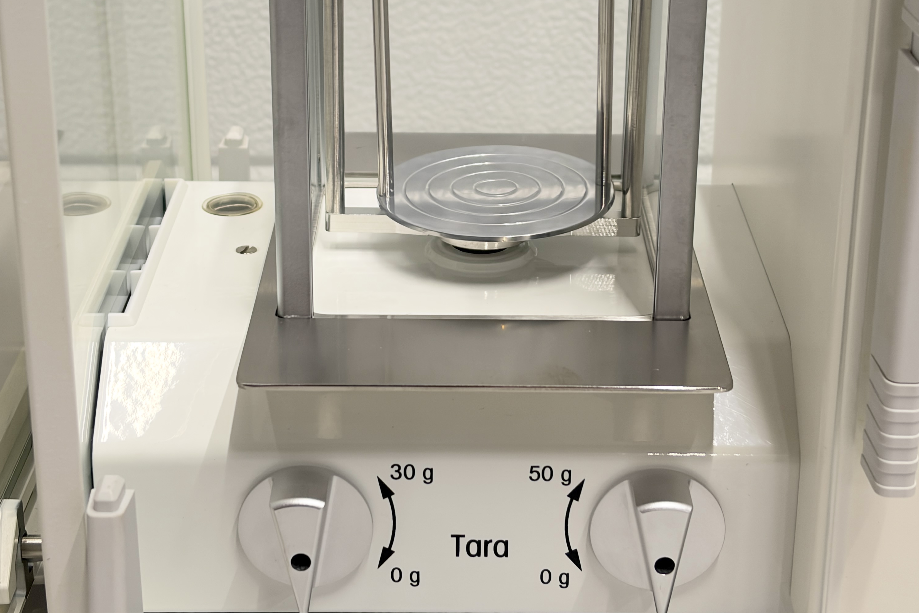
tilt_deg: -19.9
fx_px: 1863
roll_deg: +1.0
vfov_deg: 18.6
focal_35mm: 73
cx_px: 458
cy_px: 173
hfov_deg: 27.7
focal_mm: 5.96
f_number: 1.6
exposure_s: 1/50
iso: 80
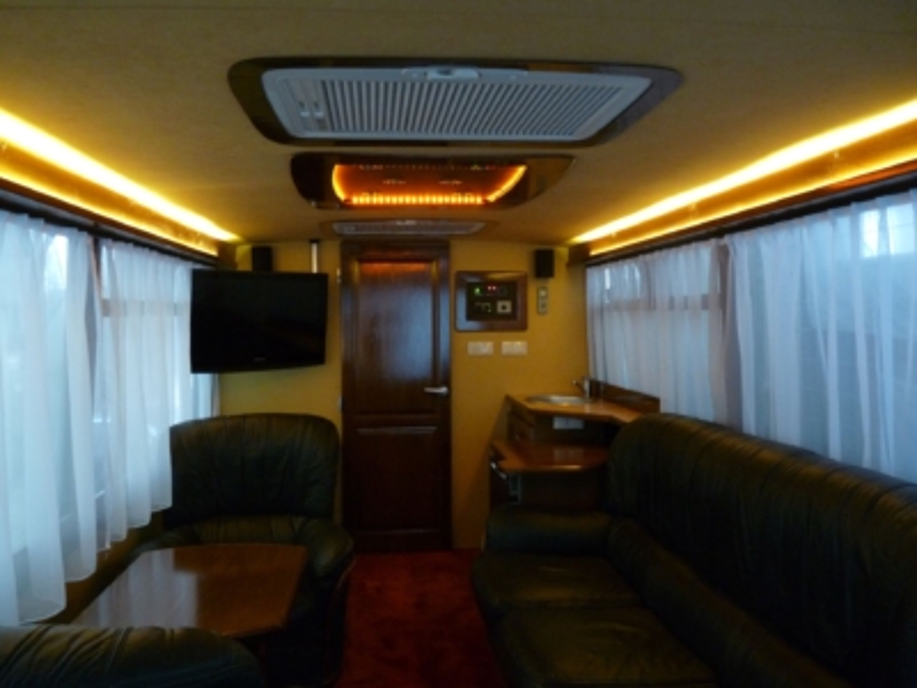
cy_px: 344
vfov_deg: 51.4
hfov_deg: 65.3
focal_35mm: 27
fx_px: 715
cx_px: 458
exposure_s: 1/8
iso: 400
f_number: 2.8
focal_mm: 4.8
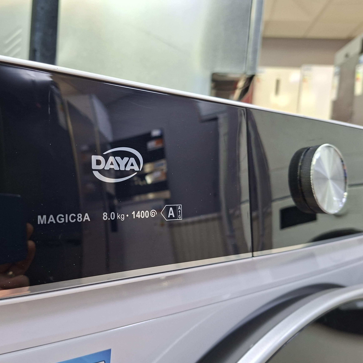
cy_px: 181
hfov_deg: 56.6
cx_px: 137
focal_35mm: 28
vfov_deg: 57.3
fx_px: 332
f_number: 1.8
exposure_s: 1/33
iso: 250
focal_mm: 5.54
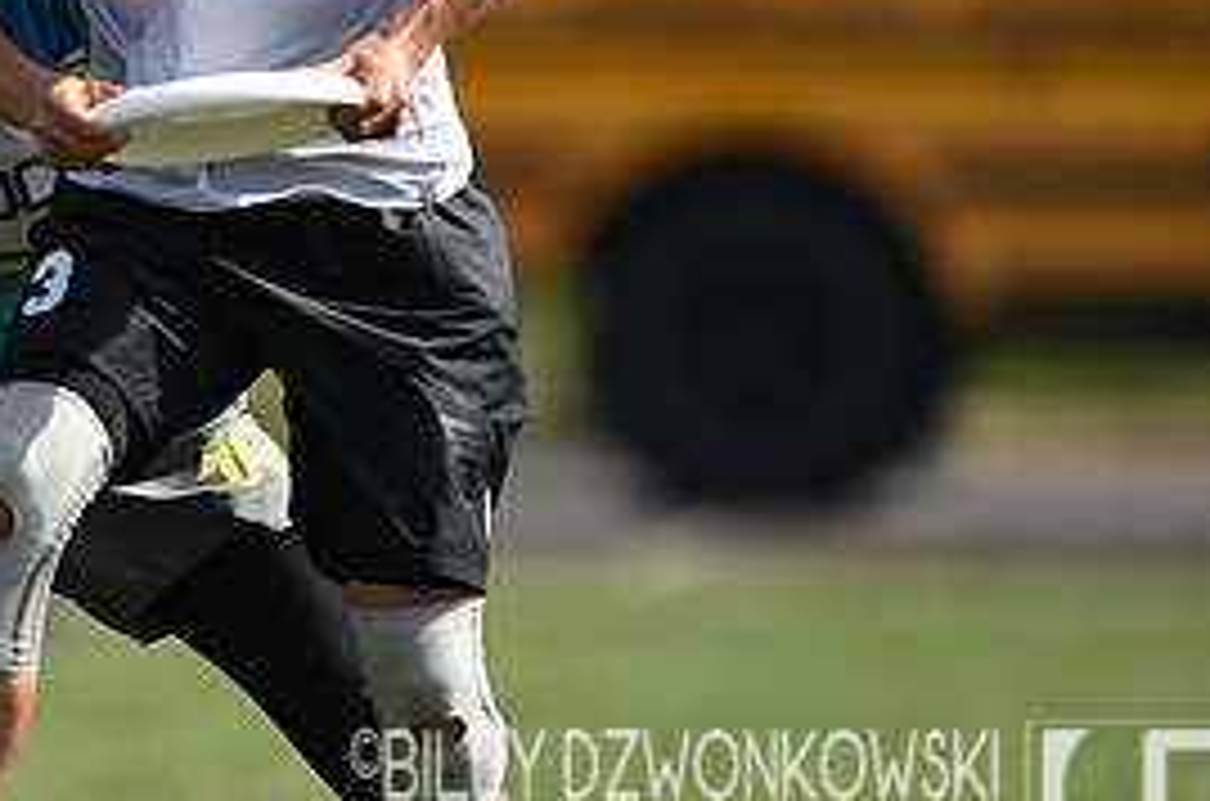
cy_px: 83
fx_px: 28938
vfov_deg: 1.6
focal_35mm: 863
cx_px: 63
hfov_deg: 2.4
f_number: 2.8
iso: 100
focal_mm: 400
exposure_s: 1/1600
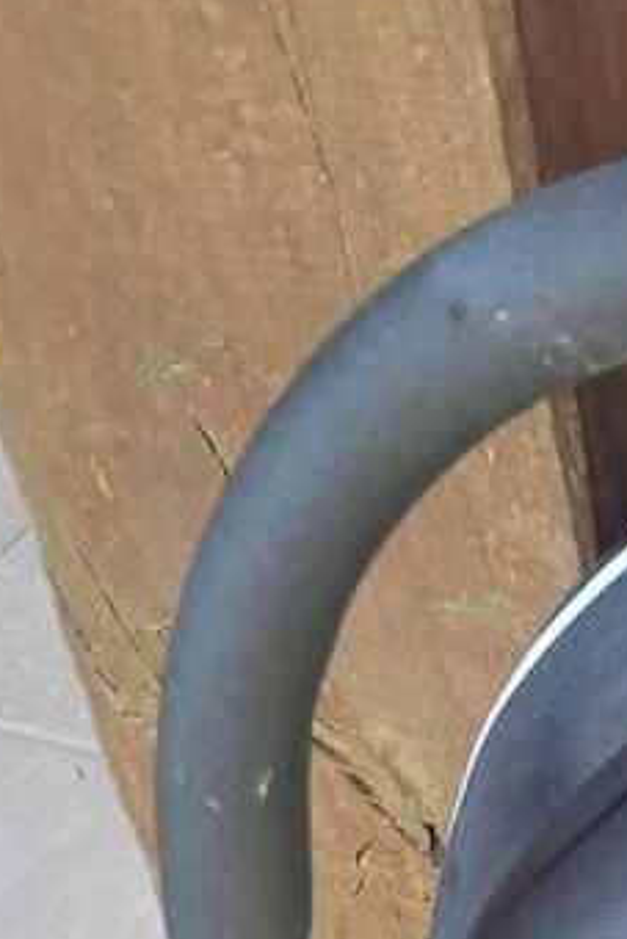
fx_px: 2662
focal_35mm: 102
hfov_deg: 12.3
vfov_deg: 16.3
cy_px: 1763
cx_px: 1119
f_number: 1.8
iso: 64
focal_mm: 4.65
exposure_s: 1/50
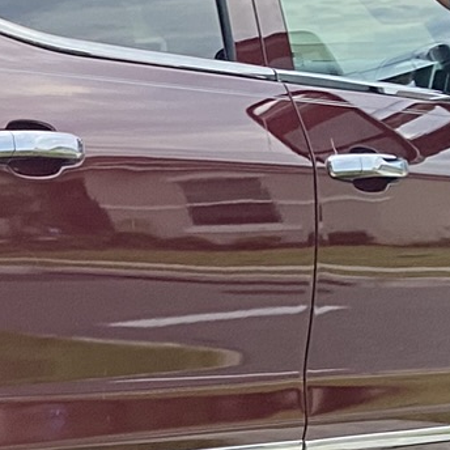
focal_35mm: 137
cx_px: -828
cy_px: 424
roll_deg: +1.4
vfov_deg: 12.6
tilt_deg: -10.6
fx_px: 2015
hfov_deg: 10.0
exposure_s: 1/67
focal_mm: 4.25
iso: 125
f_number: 1.8
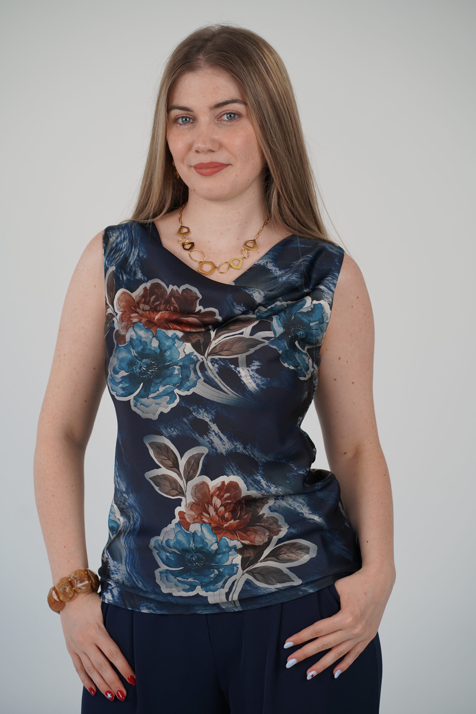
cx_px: 238
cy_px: 357
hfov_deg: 16.1
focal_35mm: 85
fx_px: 1685
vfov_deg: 23.9
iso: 200
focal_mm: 85
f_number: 4
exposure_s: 1/160
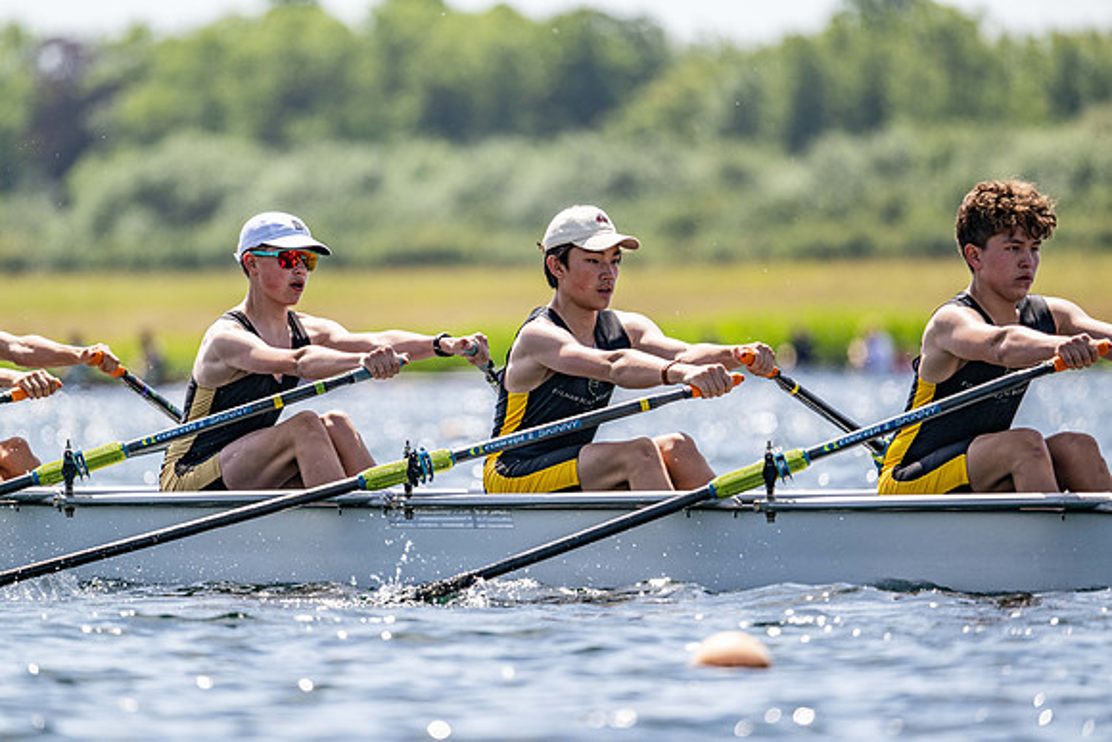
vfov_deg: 3.4
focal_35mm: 400
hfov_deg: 5.2
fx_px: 12358
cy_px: 371
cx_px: 556
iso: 250
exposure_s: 1/2500
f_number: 4.5
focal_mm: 400
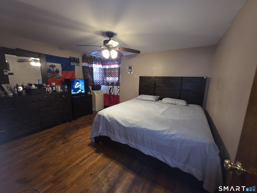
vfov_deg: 89.9
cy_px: 96
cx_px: 128
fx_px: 97
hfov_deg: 106.2
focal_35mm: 13
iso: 800
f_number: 1.9
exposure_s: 1/10.9
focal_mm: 2.2
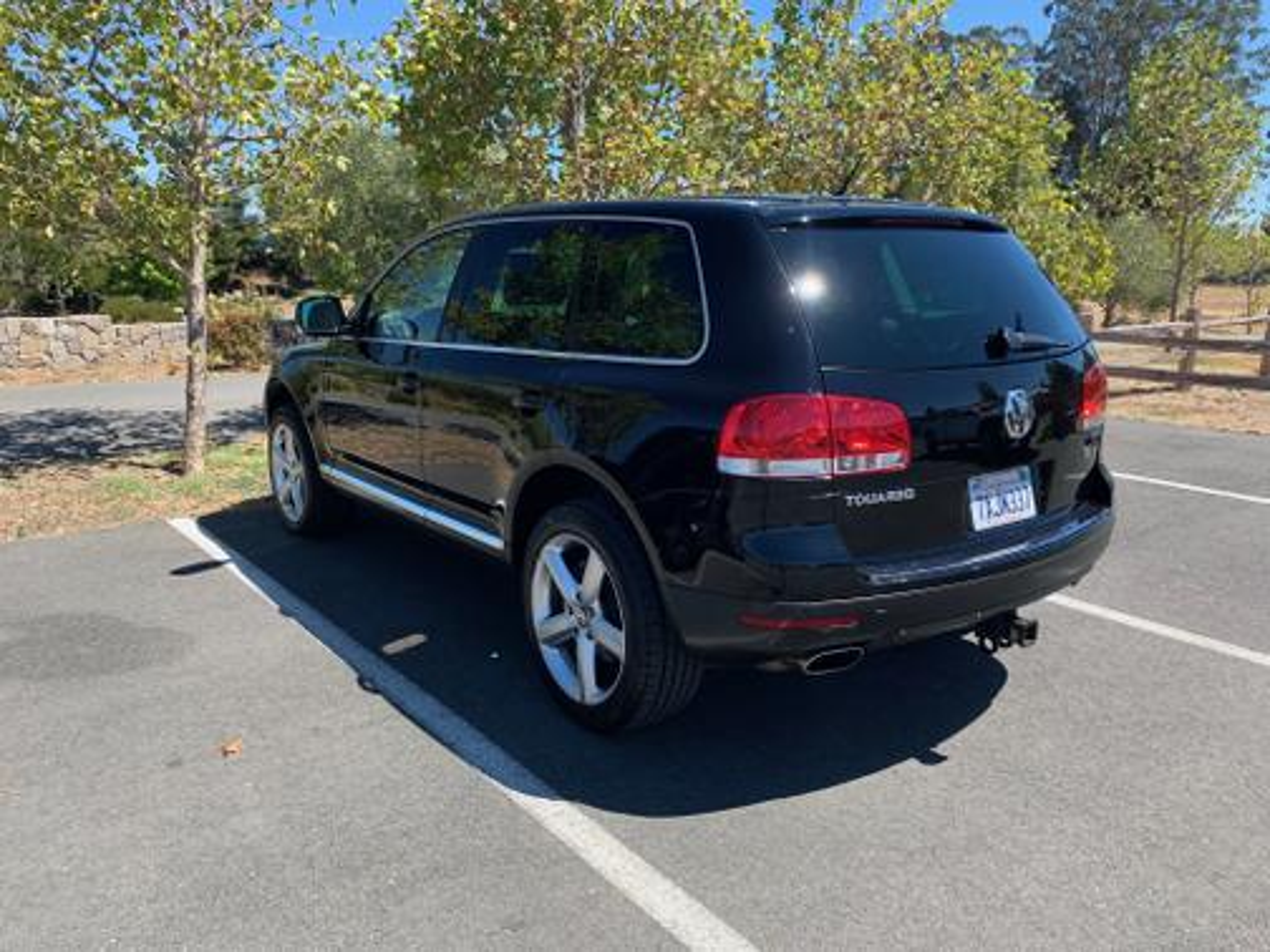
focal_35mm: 26
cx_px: 635
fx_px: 954
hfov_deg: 67.3
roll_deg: -1.8
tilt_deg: -13.7
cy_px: 476
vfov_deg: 53.1
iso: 25
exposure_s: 1/842
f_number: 1.8
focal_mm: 4.25
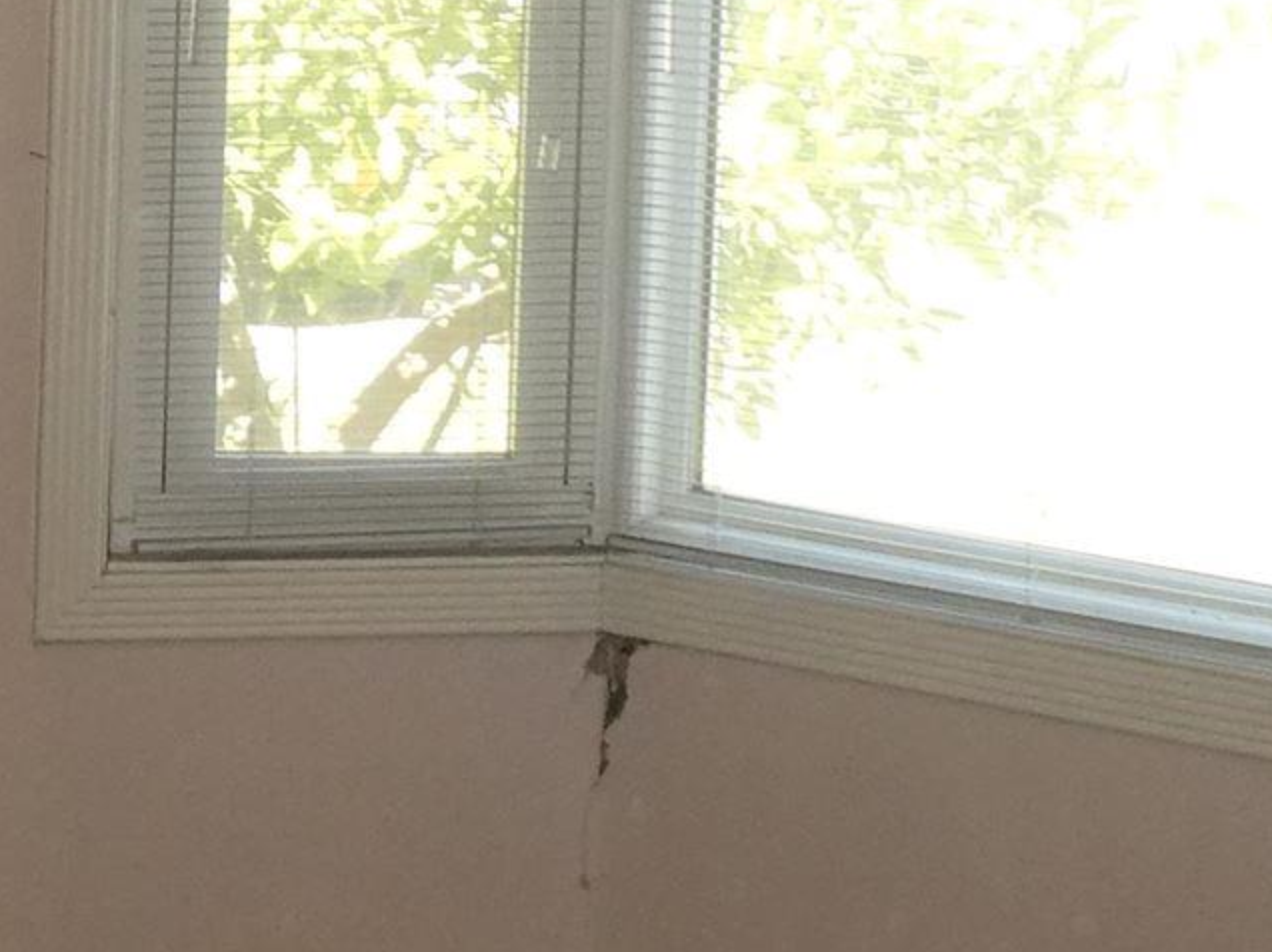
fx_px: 4259
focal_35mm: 116
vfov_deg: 12.2
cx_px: -50
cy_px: -407
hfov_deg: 16.6
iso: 125
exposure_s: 1/60
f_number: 3.3
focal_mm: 4.3
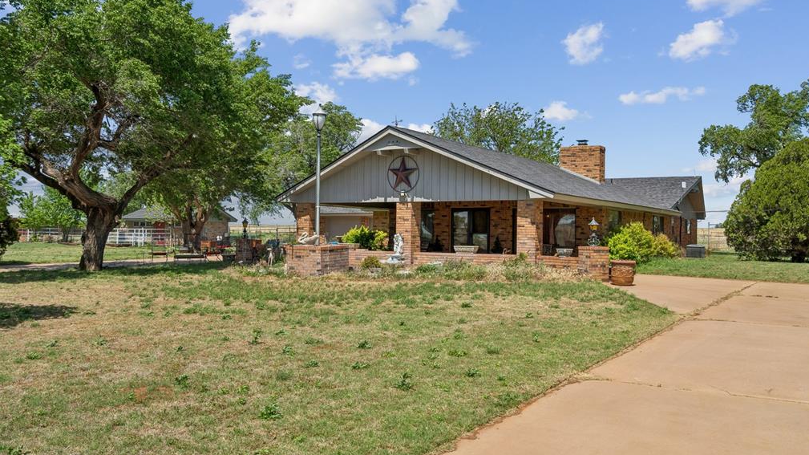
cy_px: 235
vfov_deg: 34.6
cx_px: 409
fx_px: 729
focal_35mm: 34
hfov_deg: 58.0
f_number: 8
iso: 200
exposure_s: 1/1000
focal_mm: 32
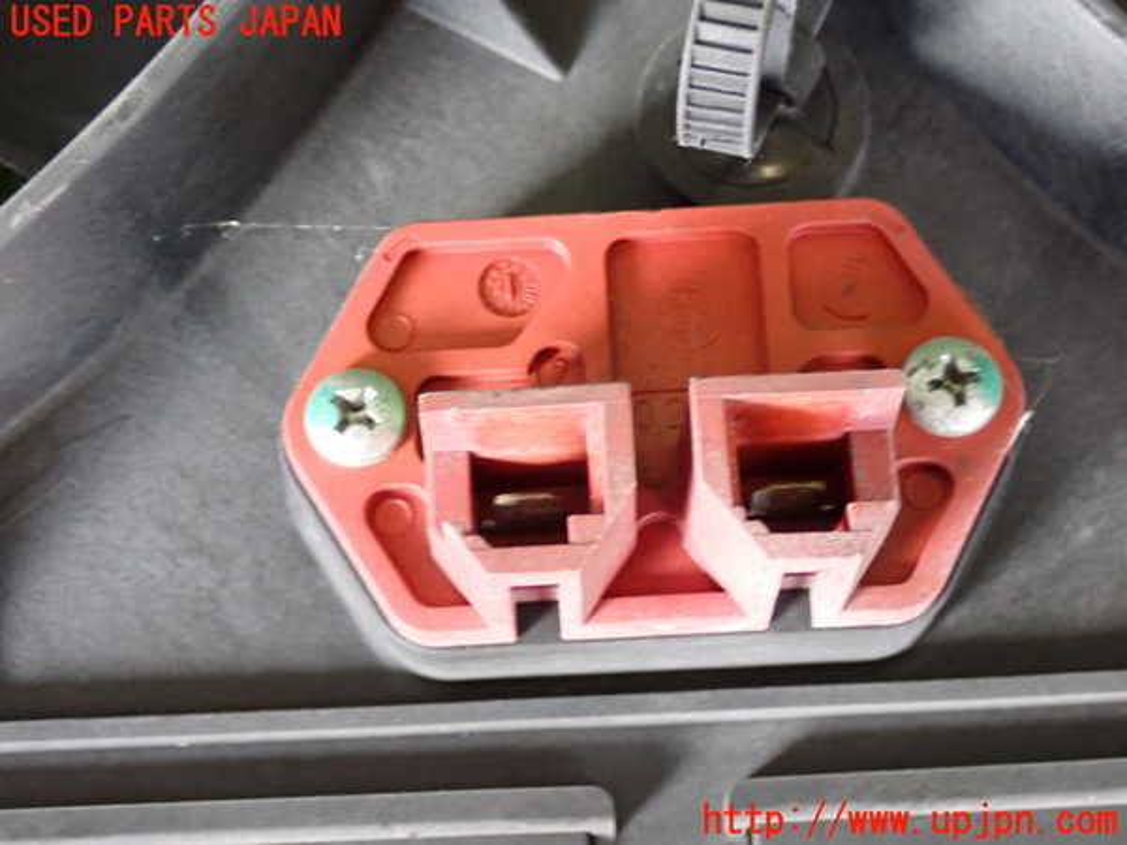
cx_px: 564
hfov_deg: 29.0
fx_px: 2181
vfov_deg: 21.9
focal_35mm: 67
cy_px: 422
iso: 800
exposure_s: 1/40
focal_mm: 11.88
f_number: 3.8
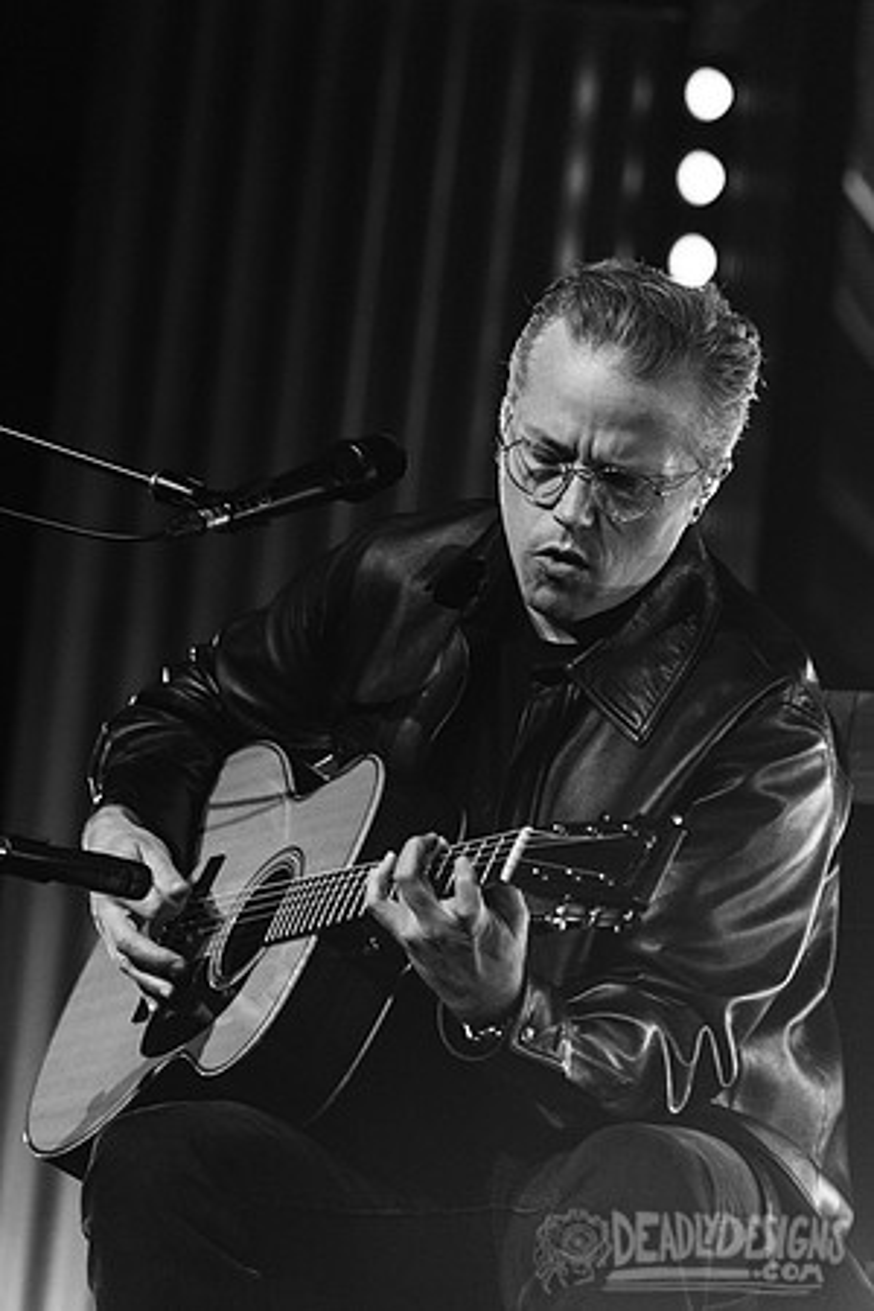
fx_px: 10924
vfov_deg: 6.9
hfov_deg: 4.6
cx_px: 437
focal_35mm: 300
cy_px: 656
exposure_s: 1/125
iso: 2500
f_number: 5.6
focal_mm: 300
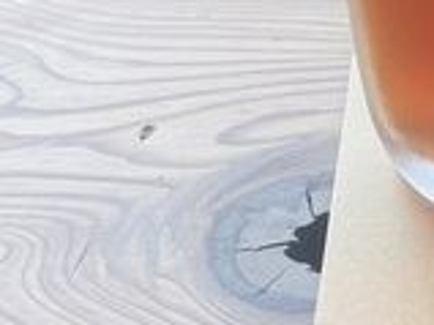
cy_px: -152
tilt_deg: -24.1
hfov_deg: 14.0
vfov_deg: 10.8
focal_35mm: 133
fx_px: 1666
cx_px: 632
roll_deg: +3.2
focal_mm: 4.25
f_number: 1.8
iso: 32
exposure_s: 1/136
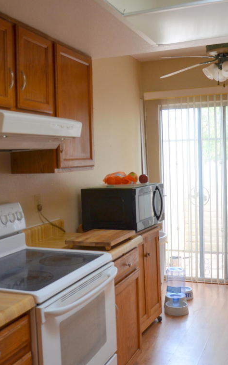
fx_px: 417
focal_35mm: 42
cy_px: 182
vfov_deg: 47.2
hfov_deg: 30.6
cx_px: 111
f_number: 5
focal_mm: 18
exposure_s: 1/100
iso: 400
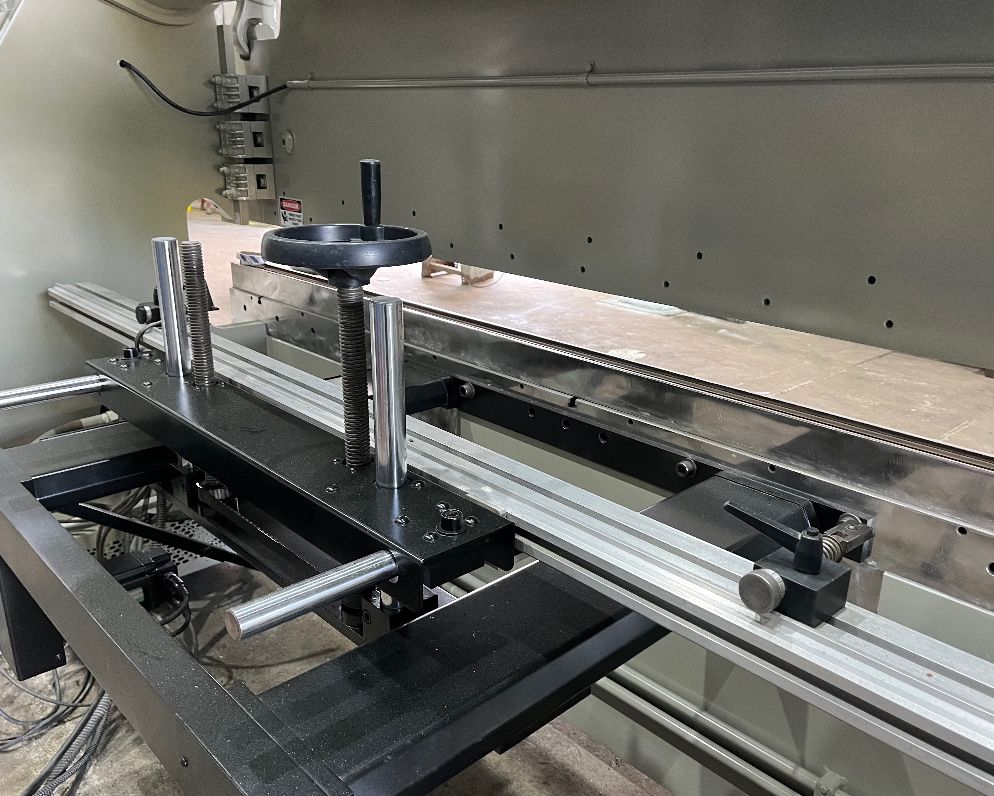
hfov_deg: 62.1
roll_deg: -0.1
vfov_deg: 51.5
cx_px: 544
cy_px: 400
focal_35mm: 28
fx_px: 824
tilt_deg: -18.8
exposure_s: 1/60
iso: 400
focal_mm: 5.1
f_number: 1.6
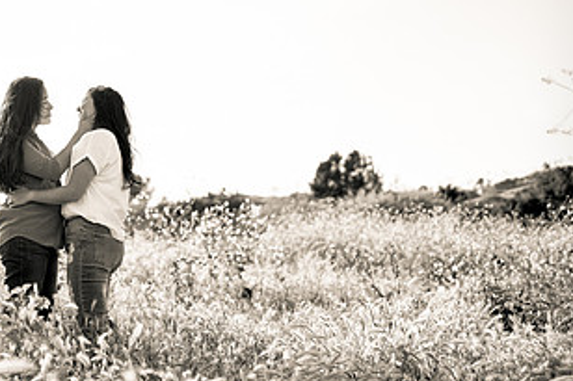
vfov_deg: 20.6
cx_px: 110
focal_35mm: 66
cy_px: 202
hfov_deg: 29.8
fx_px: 1050
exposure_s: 1/3200
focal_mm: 35
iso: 100
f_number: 1.4
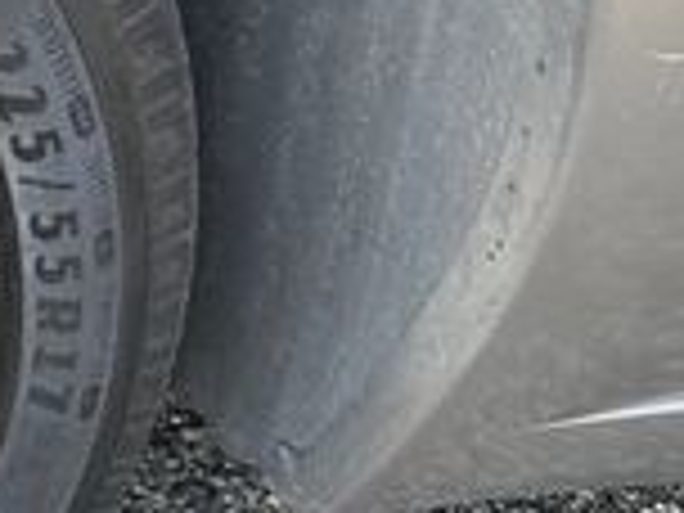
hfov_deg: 15.1
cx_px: -747
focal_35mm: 101
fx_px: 1996
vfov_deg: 14.6
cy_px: 158
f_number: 1.78
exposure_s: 1/256
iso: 80
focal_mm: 6.76
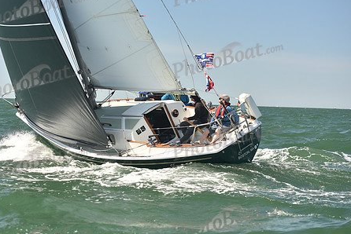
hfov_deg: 22.3
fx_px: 888
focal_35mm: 91
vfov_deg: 15.0
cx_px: 132
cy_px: 110
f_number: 4
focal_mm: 70
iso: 250
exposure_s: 1/800
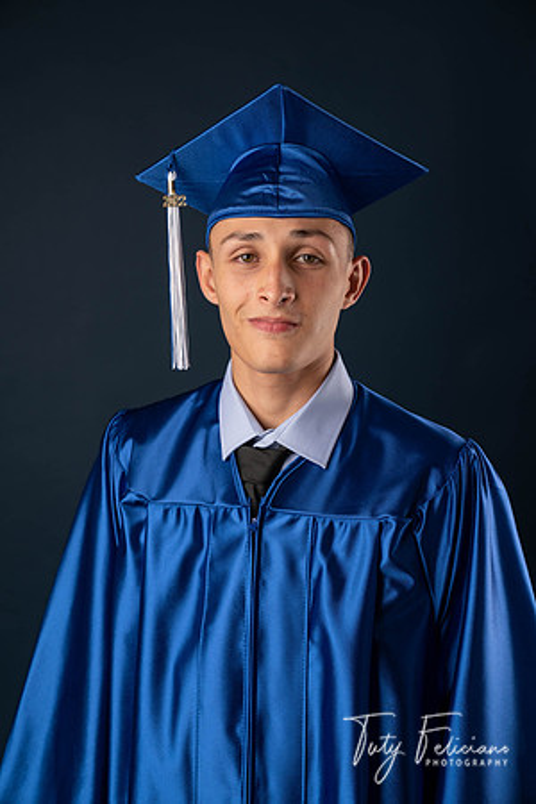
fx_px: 1541
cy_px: 402
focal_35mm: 69
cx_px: 268
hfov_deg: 19.7
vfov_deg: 29.2
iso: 200
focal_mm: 69
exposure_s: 1/100
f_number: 5.6
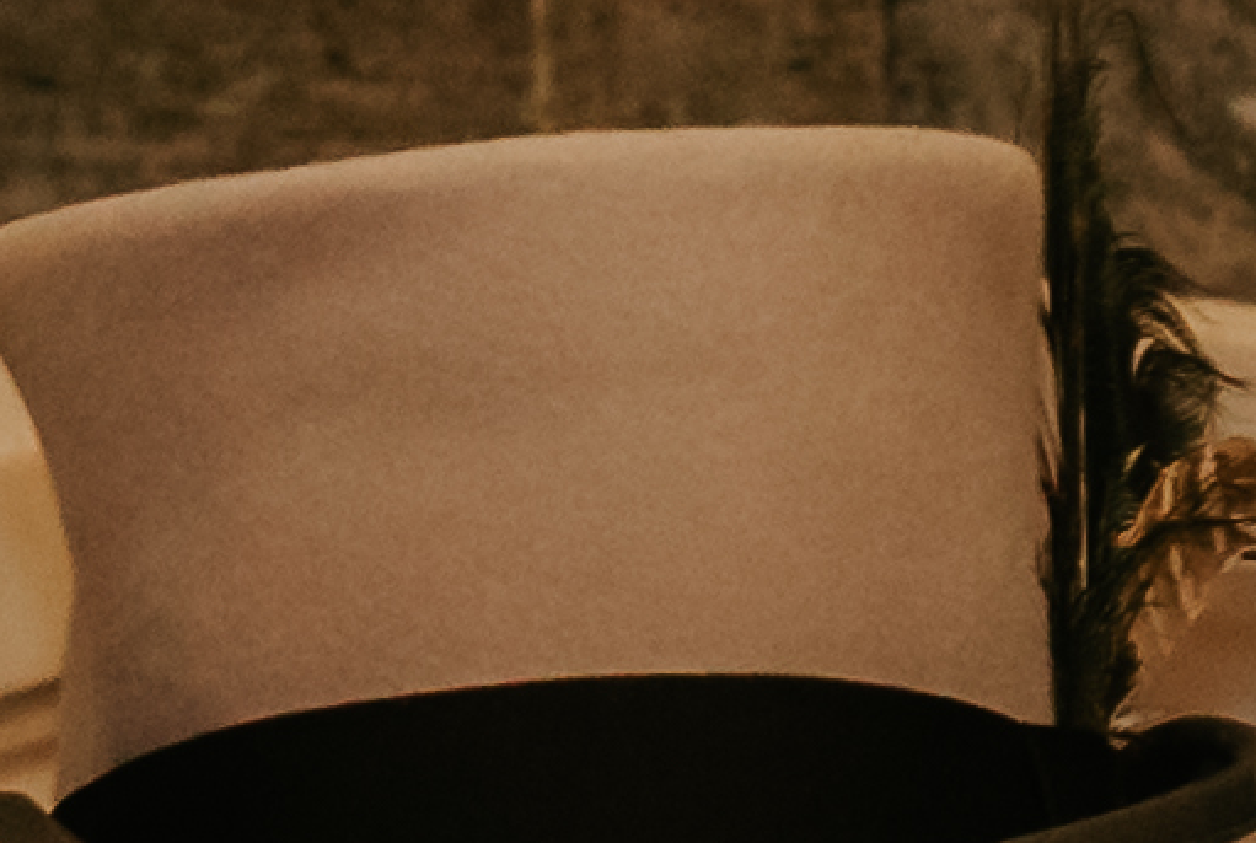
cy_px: 3587
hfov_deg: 2.1
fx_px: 34820
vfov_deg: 1.4
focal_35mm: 996
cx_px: 734
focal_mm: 85
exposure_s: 1/200
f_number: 2.8
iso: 800
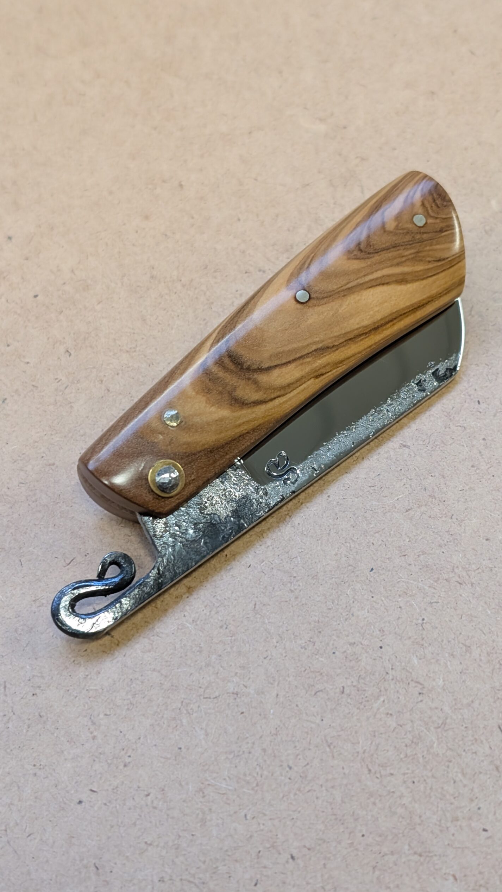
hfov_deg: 22.2
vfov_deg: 38.5
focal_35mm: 54
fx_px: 1278
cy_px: 450
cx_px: 255
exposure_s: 1/100
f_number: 1.68
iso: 267
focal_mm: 6.9
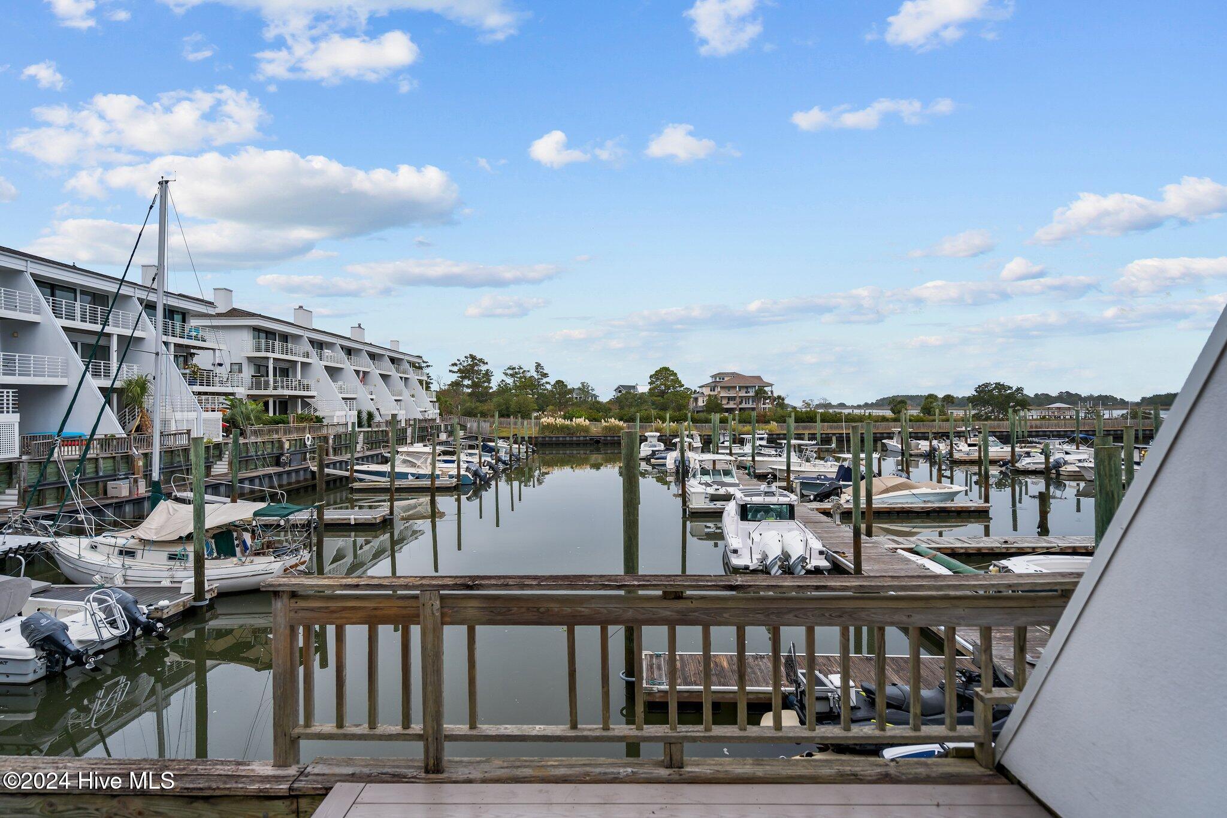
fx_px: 579
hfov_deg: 93.3
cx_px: 614
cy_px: 409
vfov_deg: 70.4
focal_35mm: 17
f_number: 4
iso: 250
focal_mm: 17
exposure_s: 1/800
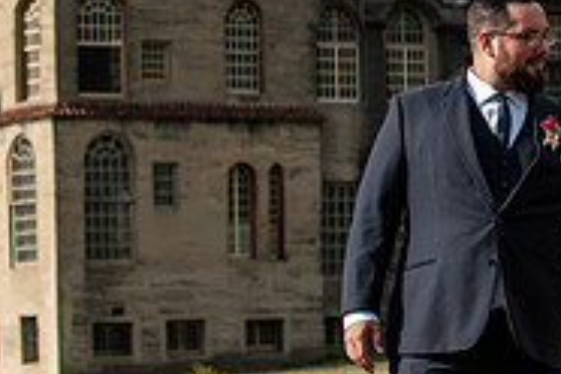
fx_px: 3397
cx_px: 679
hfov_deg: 9.3
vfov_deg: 6.3
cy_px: 74
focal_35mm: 218
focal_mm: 70
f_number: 4.5
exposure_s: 1/3200
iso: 320
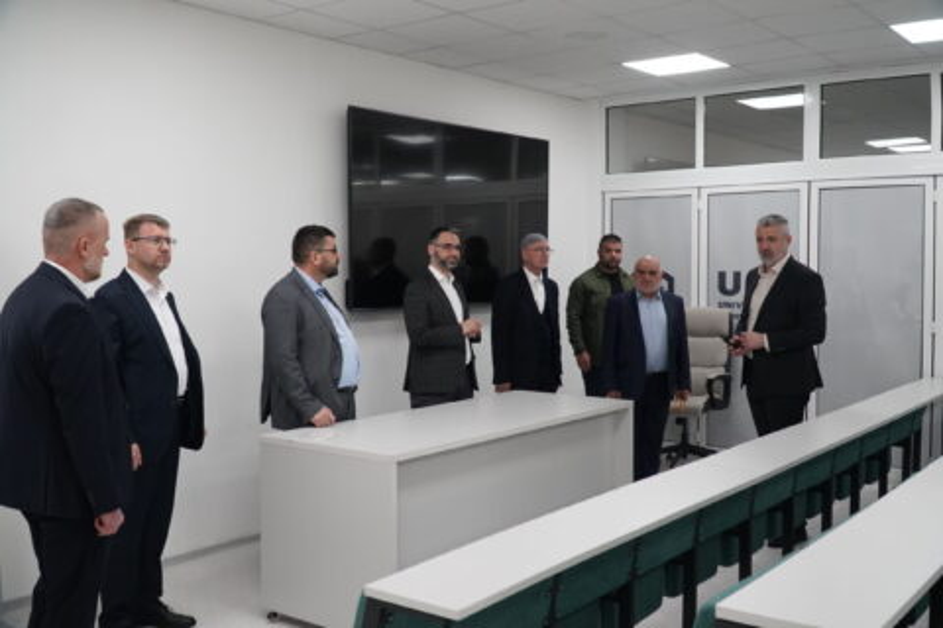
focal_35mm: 34
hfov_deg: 55.8
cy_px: 314
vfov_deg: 38.9
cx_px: 472
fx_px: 891
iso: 1000
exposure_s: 1/250
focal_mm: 23
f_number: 4
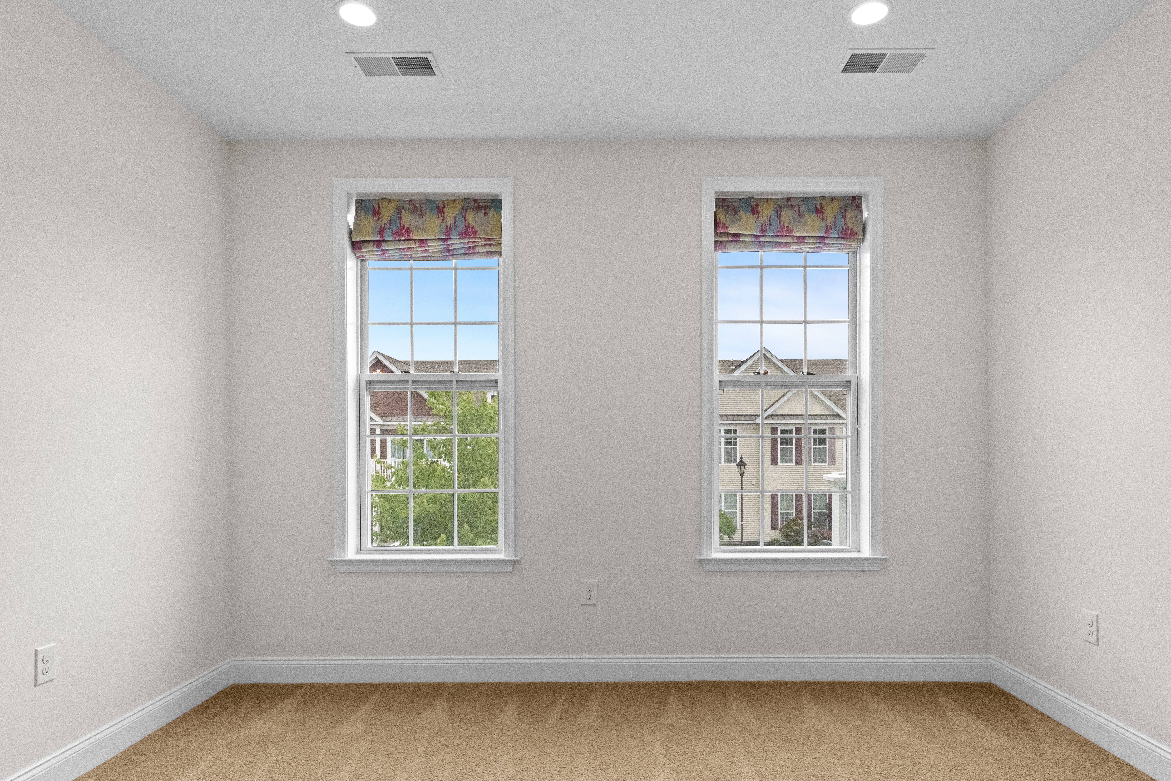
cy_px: 460
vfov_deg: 59.1
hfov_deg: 81.2
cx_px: 613
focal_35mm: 21
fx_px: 683
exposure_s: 1/50
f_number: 11
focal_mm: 15
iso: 3200
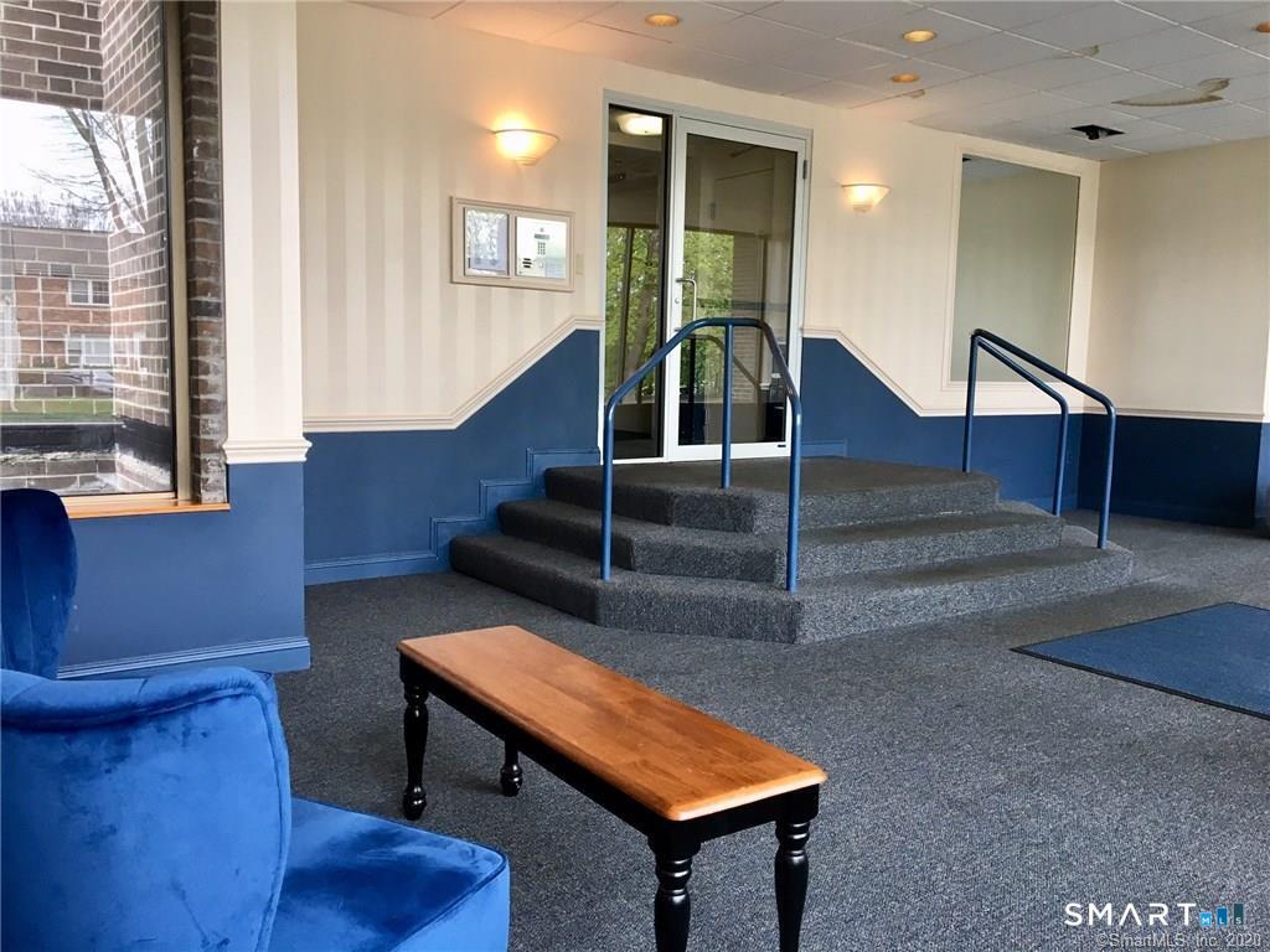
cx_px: 635
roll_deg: -1.1
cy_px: 476
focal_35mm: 29
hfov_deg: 61.7
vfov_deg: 48.2
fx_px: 1064
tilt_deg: -6.1
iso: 32
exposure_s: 1/30
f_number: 2.2
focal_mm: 4.15
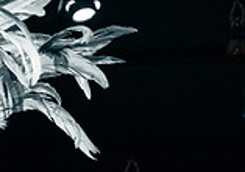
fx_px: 1009
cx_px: -126
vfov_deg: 9.3
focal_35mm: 146
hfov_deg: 13.1
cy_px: 293
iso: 3200
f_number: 2
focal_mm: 35
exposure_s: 1/500
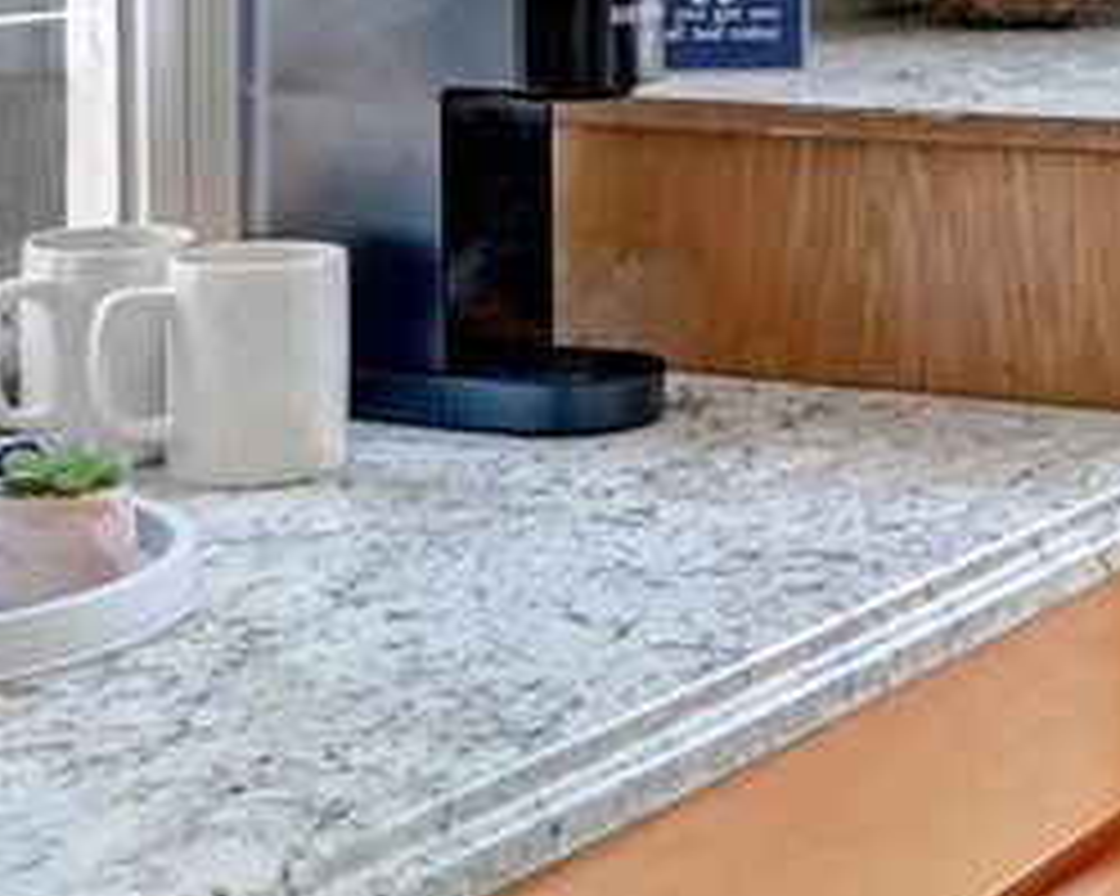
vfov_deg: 15.5
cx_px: 1293
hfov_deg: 19.0
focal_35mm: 96
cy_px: -160
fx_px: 3181
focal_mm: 10
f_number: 11
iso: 3200
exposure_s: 1/50
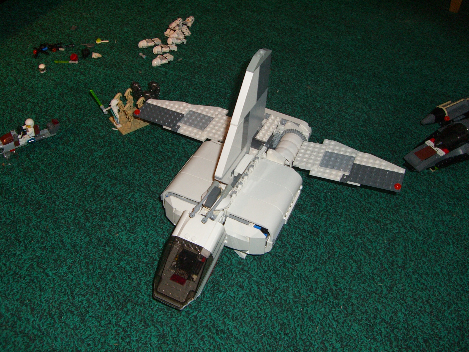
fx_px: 515
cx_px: 234
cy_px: 176
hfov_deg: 49.0
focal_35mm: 38
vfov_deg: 37.7
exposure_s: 1/60
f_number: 2.7
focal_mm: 6.2
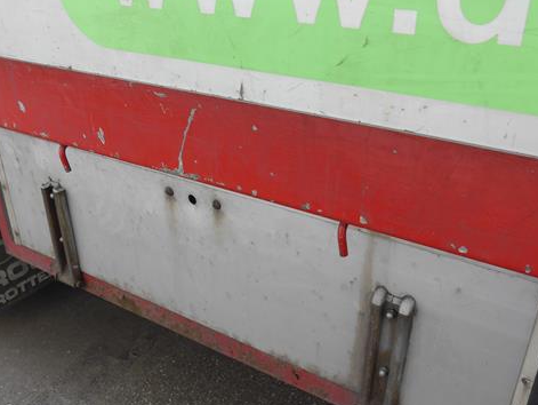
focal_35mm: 38
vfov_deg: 37.6
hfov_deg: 48.8
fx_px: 591
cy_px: 246
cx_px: 232
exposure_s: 1/200
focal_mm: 14
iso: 160
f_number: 5
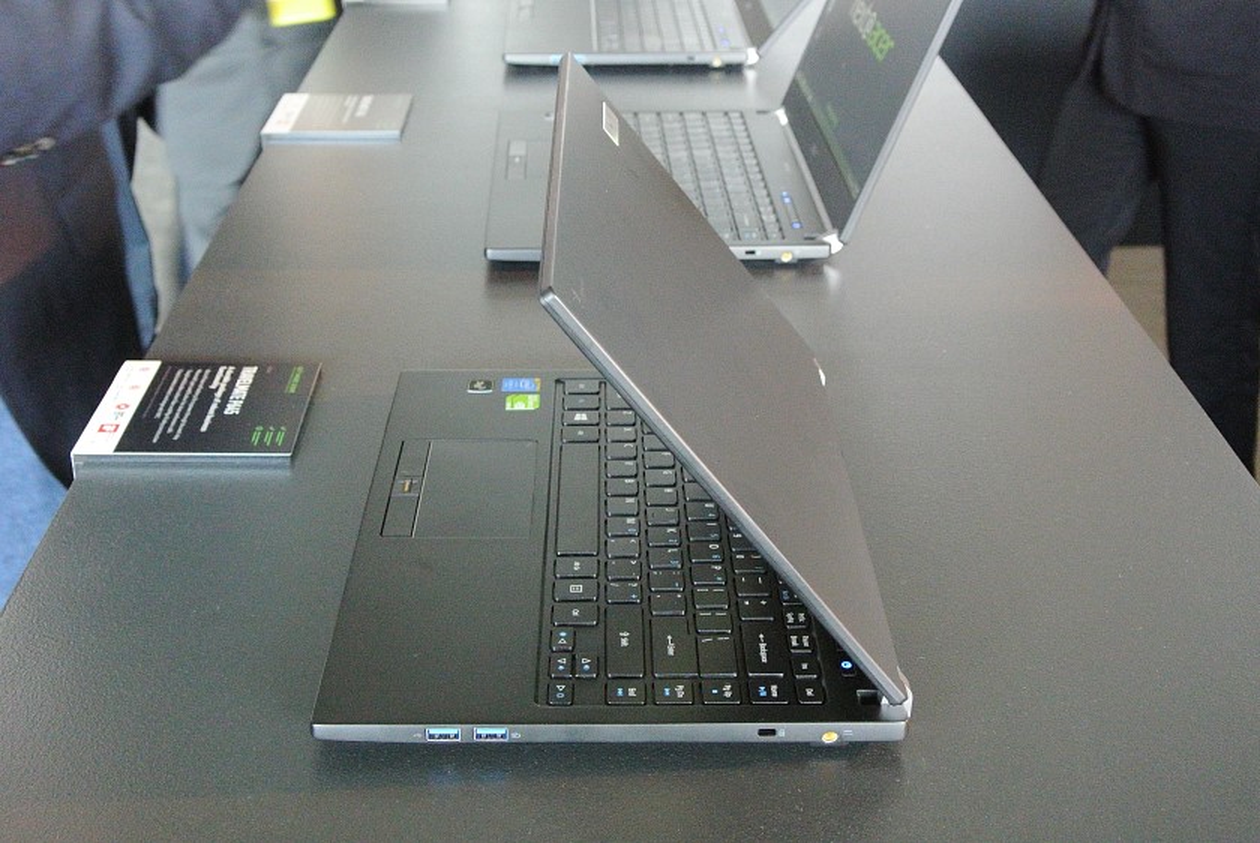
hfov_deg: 41.9
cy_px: 422
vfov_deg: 28.7
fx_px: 1647
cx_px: 630
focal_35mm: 47
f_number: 4.5
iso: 3200
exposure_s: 1/30
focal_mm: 17.5
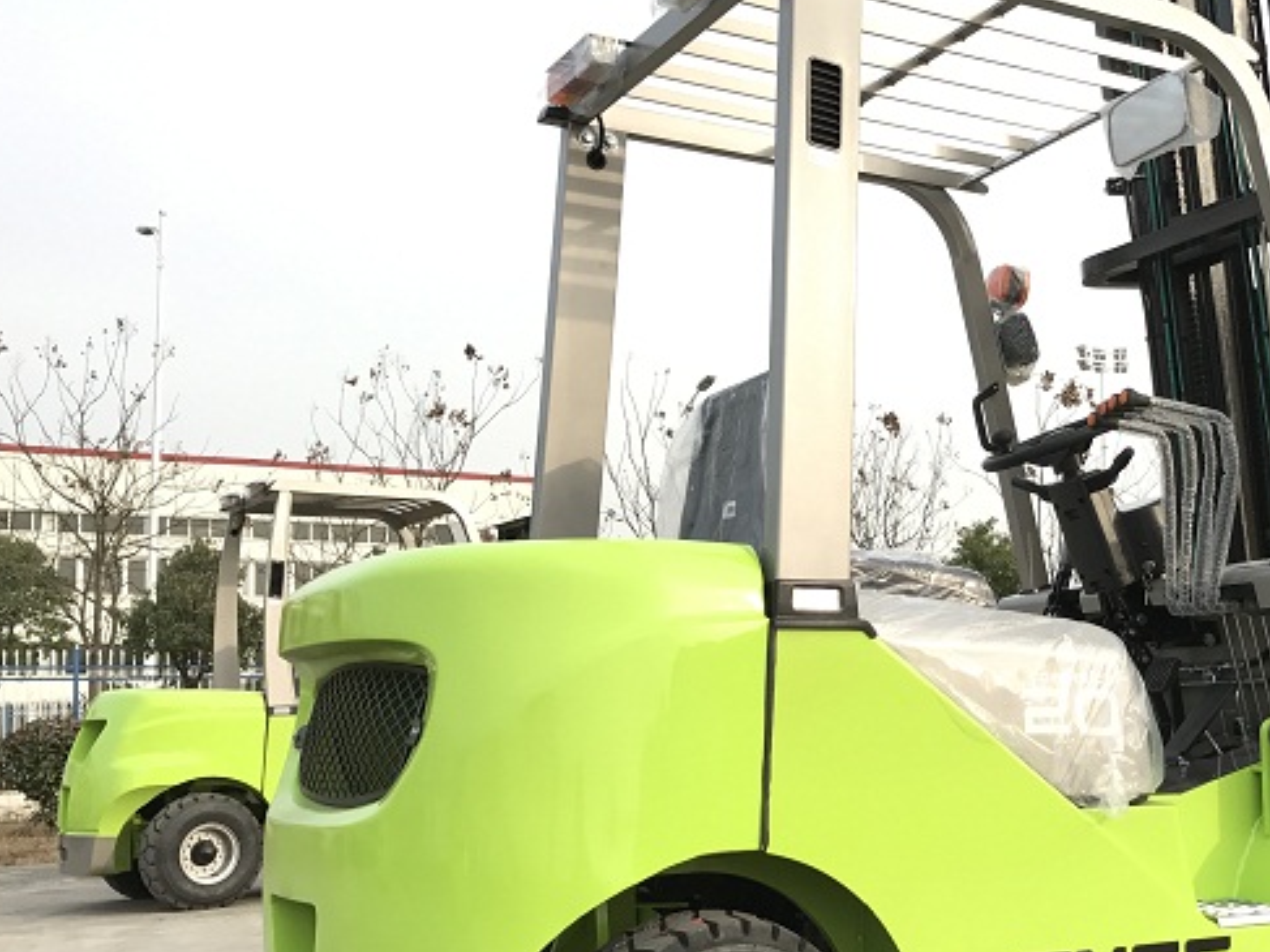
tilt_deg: +5.7
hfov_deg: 40.0
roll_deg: +1.1
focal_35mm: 46
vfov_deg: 31.4
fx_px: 1687
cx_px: 962
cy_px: 574
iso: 20
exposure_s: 1/613
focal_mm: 3.99
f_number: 1.8
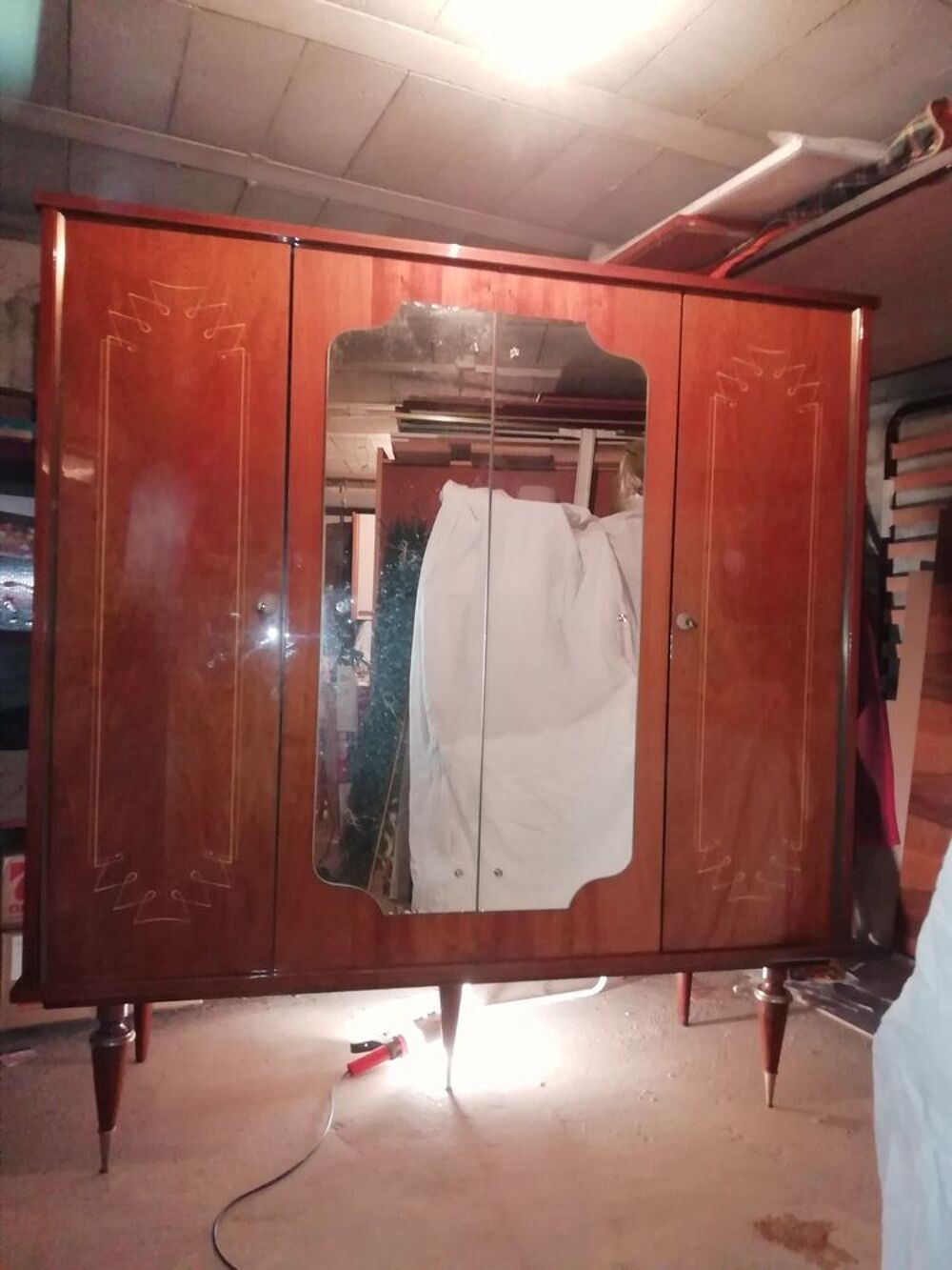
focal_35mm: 26
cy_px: 635
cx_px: 476
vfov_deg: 67.3
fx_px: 953
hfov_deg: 53.1
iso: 400
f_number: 2.2
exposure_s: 1/25
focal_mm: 3.46
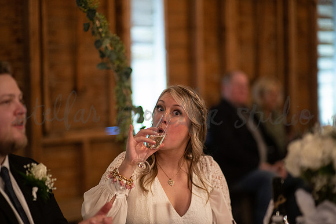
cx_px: 168
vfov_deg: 16.1
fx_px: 793
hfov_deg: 23.9
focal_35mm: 85
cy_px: 112
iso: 2500
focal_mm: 85
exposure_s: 1/200
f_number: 1.4
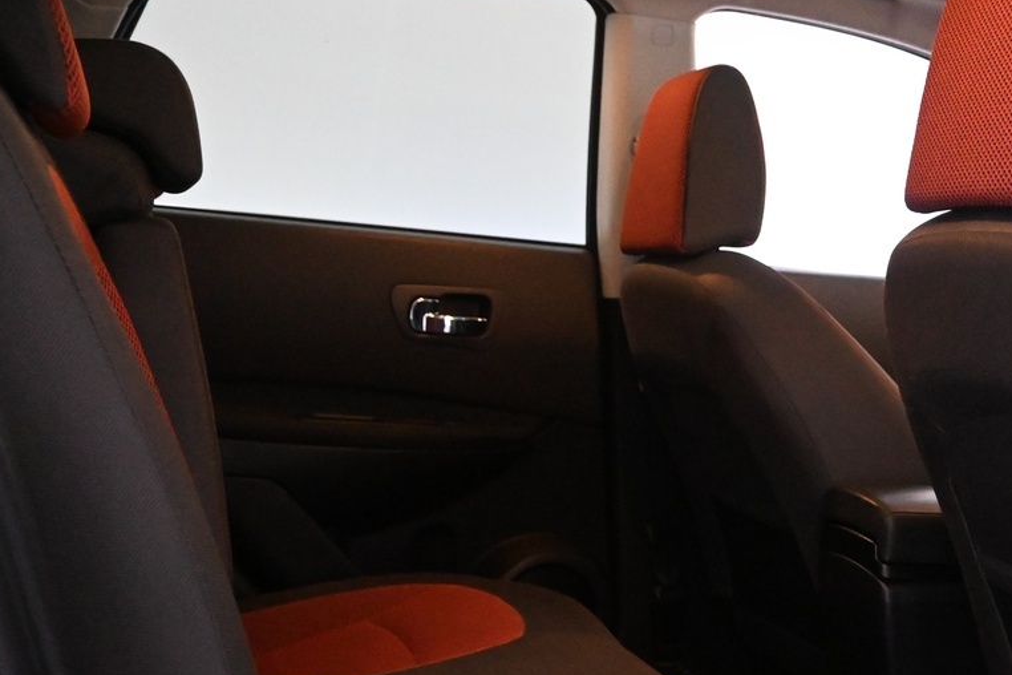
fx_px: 1434
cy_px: 408
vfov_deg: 26.4
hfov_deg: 37.8
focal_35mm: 51
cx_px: 768
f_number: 3.5
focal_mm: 16
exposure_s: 1/80
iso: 5000
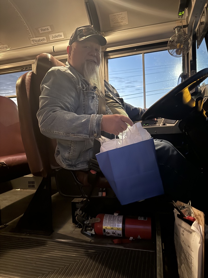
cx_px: 104
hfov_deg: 56.8
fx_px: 192
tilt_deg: -2.5
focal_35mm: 24
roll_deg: -0.6
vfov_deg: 71.6
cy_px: 139
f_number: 1.78
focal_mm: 6.76
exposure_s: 1/20
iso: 1600
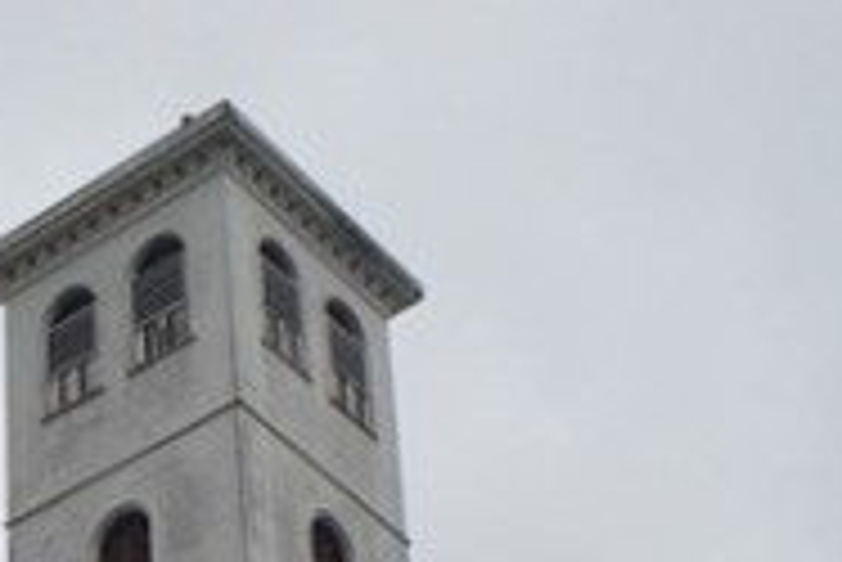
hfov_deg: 18.2
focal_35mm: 111
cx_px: 149
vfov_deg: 11.2
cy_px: 1137
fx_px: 2598
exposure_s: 1/500
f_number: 11
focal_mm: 18
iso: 200
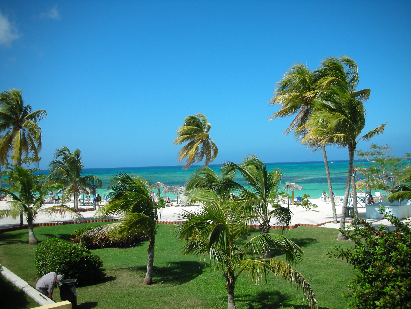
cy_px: 154
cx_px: 206
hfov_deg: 52.6
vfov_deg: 40.7
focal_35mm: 35
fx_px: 416
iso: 50
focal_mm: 5.8
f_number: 8.5
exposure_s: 1/100
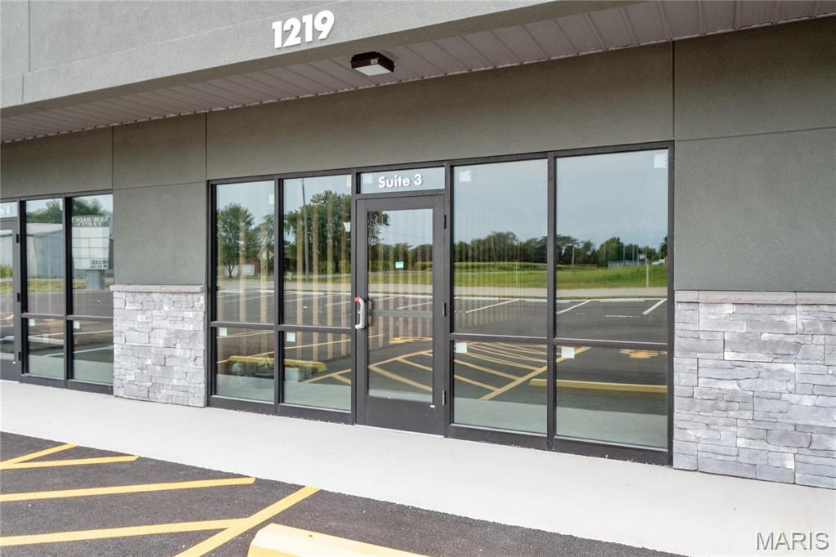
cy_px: 278
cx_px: 418
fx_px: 604
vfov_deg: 49.5
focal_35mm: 26
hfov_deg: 69.4
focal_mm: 13
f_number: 9
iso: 400
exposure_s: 1/100
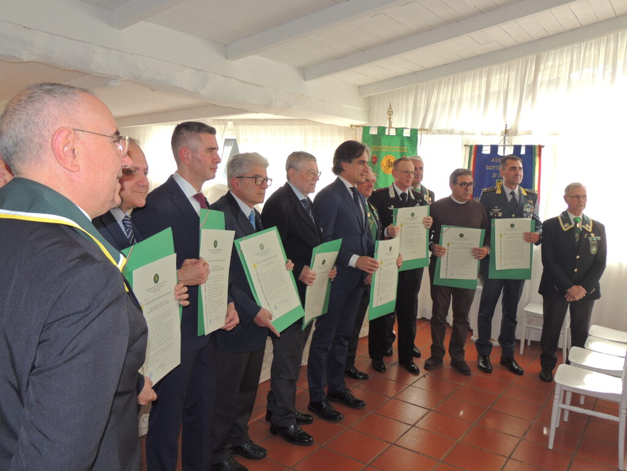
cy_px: 236
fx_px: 543
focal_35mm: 30
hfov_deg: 60.0
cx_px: 314
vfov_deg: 46.8
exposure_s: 1/160
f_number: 3.1
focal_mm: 5.3
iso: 100
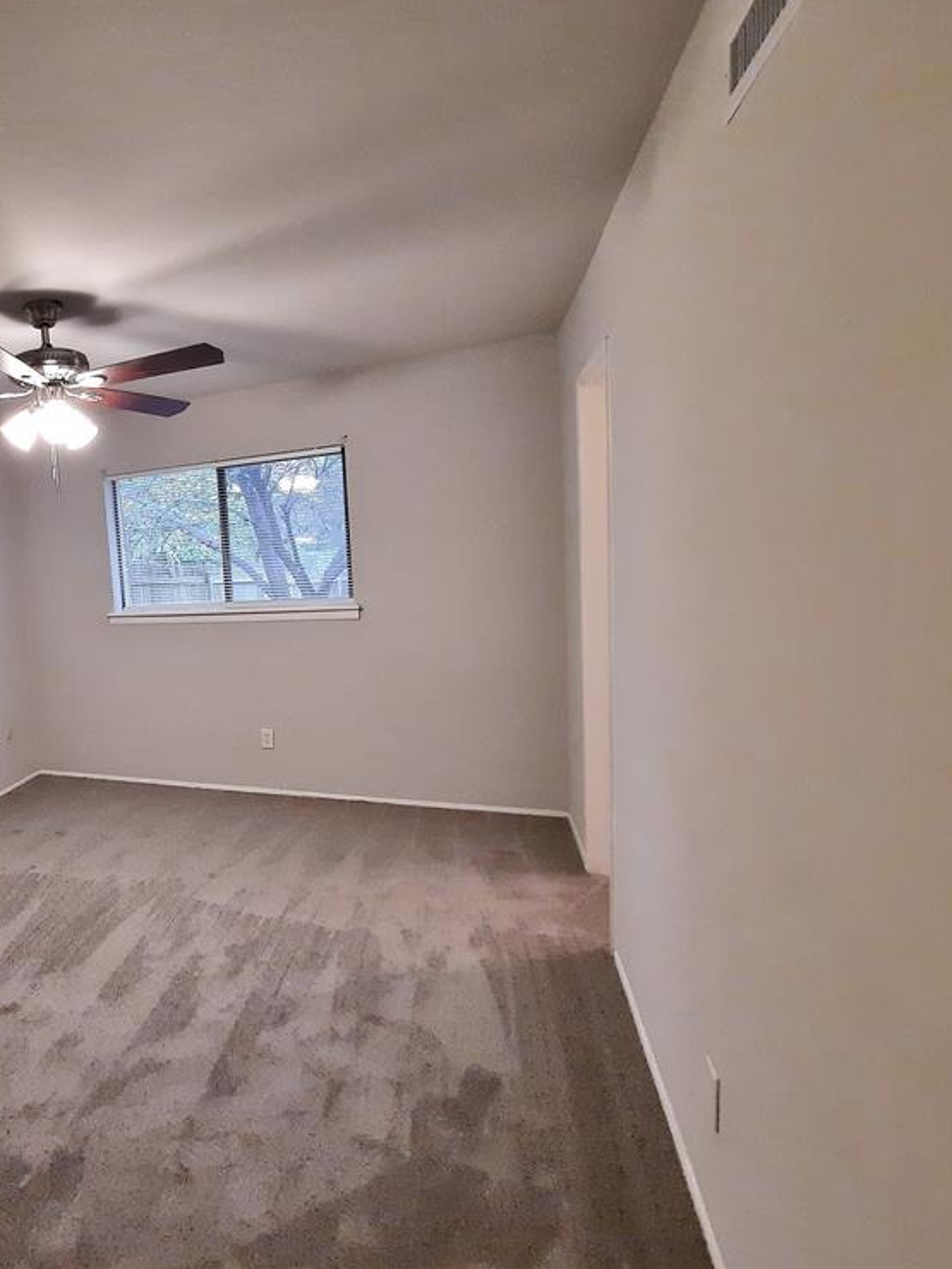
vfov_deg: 87.7
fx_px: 660
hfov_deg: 62.1
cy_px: 612
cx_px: 124
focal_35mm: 18
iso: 160
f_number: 2.2
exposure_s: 1/30
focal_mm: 1.74
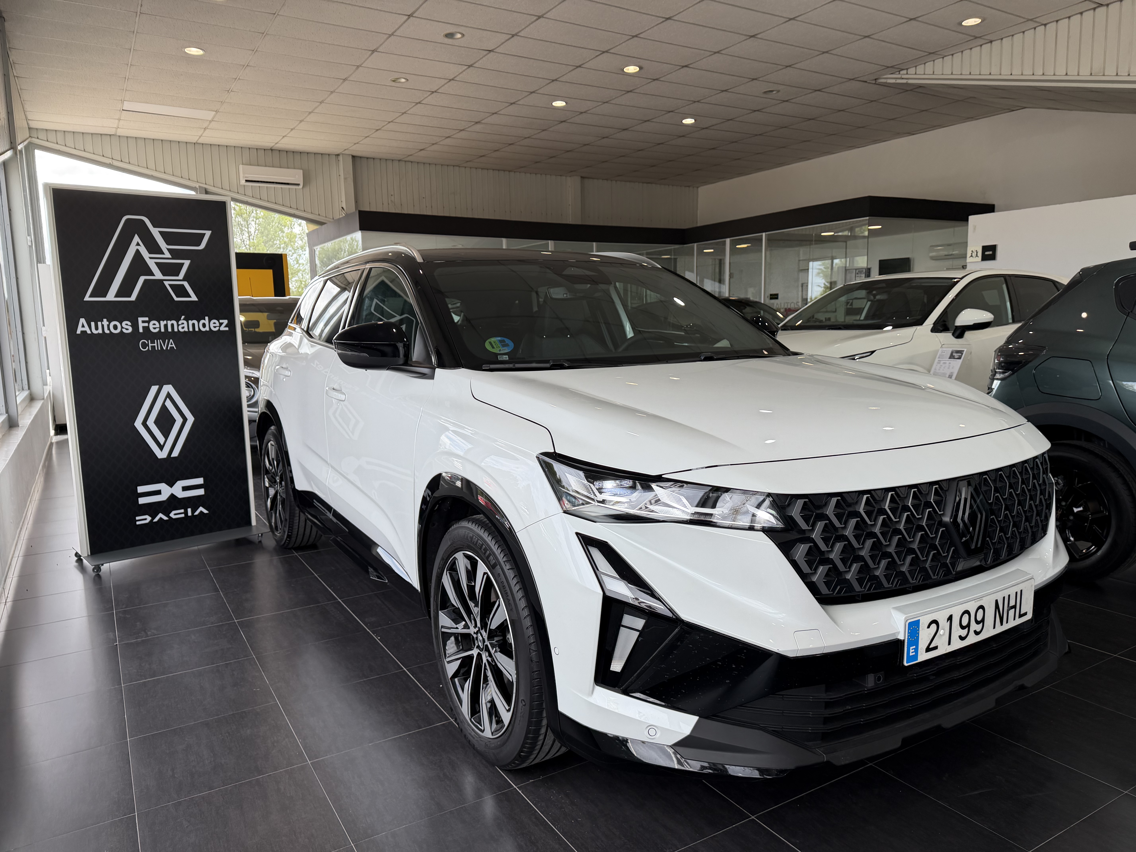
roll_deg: +1.1
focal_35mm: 24
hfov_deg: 71.6
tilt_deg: -7.6
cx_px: 568
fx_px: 788
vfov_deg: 56.8
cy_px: 426
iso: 80
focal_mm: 6.76
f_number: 1.78
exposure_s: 1/501
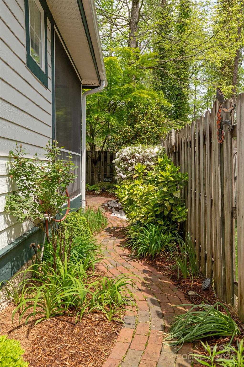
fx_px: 305
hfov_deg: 43.6
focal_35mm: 30
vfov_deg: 62.0
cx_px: 122
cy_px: 184
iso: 320
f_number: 8
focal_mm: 30
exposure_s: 1/1000
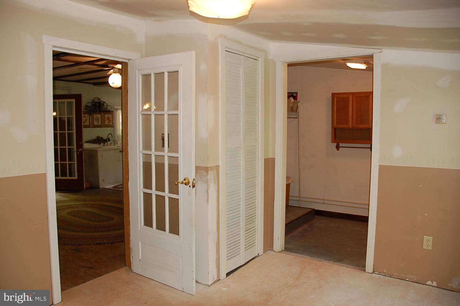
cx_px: 230
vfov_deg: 47.8
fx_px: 345
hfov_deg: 67.4
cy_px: 153
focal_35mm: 27
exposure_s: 1/60
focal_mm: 18
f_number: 3.5
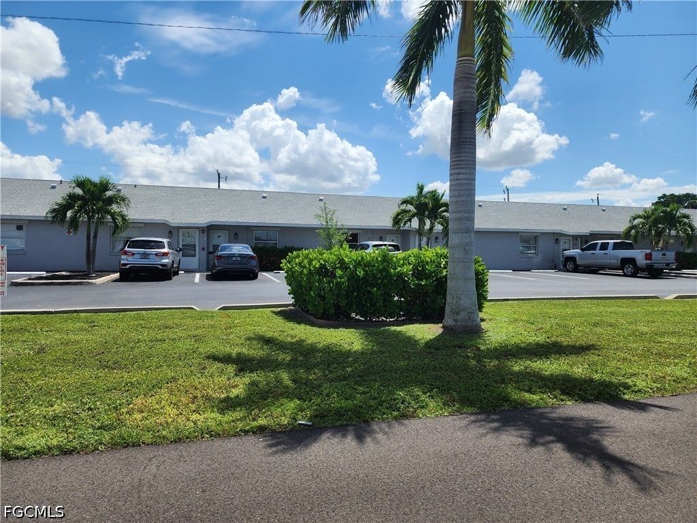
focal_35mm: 23
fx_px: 463
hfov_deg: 73.9
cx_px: 348
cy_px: 262
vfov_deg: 58.9
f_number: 1.8
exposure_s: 1/1318
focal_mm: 6.4
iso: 12
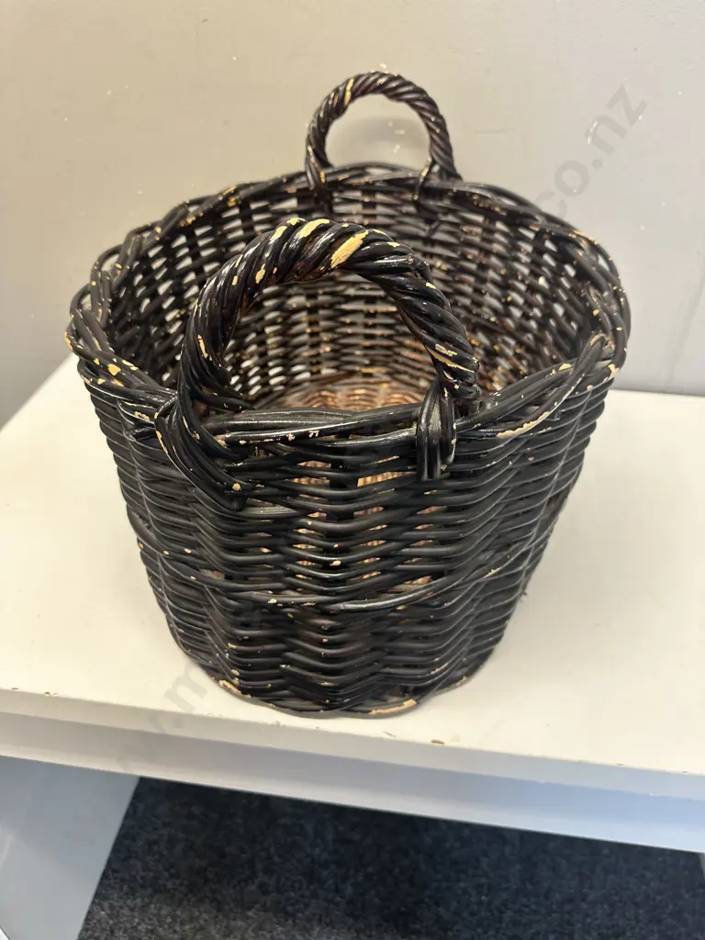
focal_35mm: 24
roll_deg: -3.0
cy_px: 470
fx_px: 652
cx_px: 352
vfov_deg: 71.6
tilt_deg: -35.8
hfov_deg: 56.8
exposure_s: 1/50
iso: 125
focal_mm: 6.86
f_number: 1.78
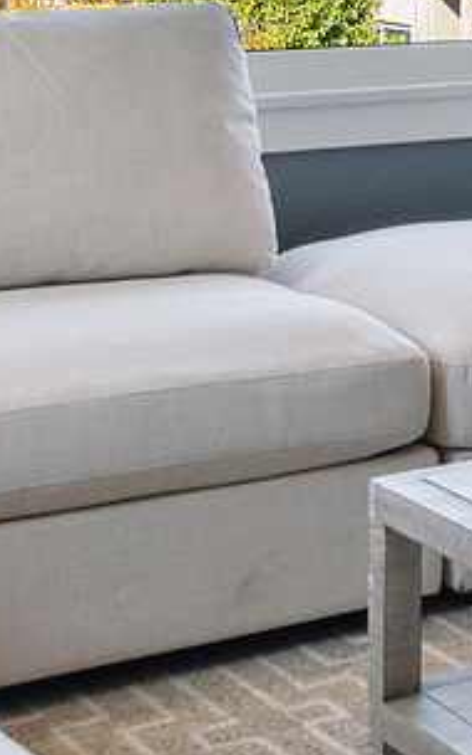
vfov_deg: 18.1
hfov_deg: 10.0
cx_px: 1242
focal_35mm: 110
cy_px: -123
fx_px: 2264
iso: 320
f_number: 9
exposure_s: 1/160
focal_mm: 16
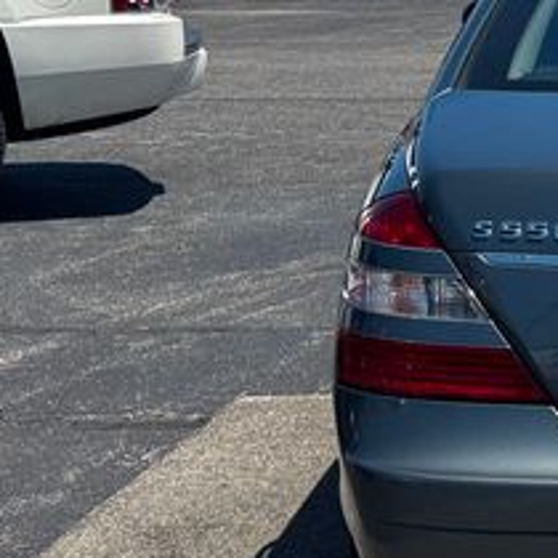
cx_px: 829
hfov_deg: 12.8
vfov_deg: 13.5
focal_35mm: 129
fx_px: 2353
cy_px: 128
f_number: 1.78
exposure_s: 1/2959
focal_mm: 6.76
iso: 64
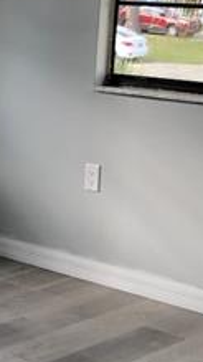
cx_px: -172
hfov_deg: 10.6
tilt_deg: -14.5
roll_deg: +0.4
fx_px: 1025
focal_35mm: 107
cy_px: 213
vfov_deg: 20.0
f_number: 1.8
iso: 64
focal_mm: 3.99
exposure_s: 1/120
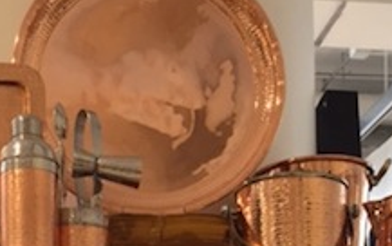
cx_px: 125
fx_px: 909
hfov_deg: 24.2
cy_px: 438
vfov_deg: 13.8
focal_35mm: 85
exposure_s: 1/30
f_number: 2.2
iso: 80
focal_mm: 4.15
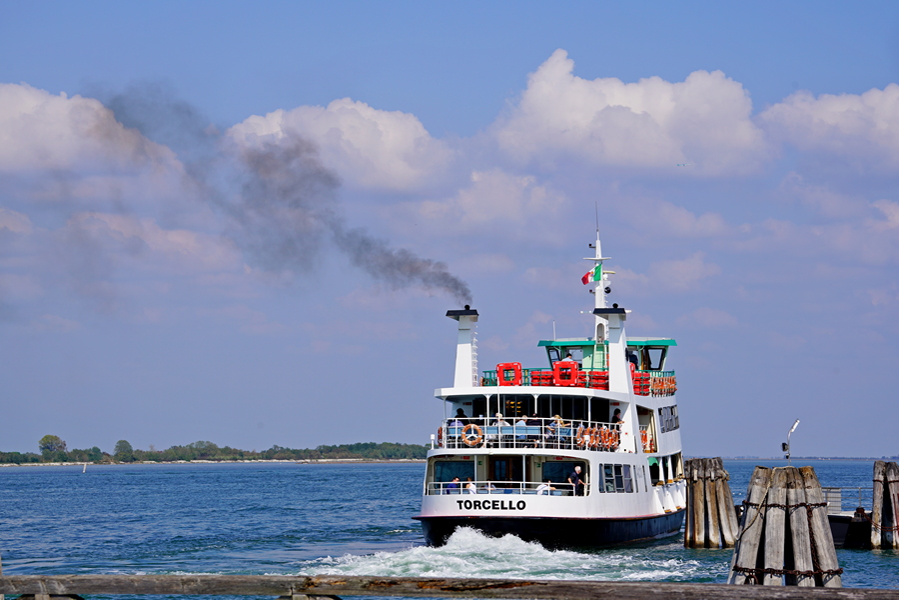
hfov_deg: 18.6
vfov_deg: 12.5
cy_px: 300
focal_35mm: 110
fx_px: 2747
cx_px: 450
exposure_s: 1/250
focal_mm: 110
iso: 100
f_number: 11
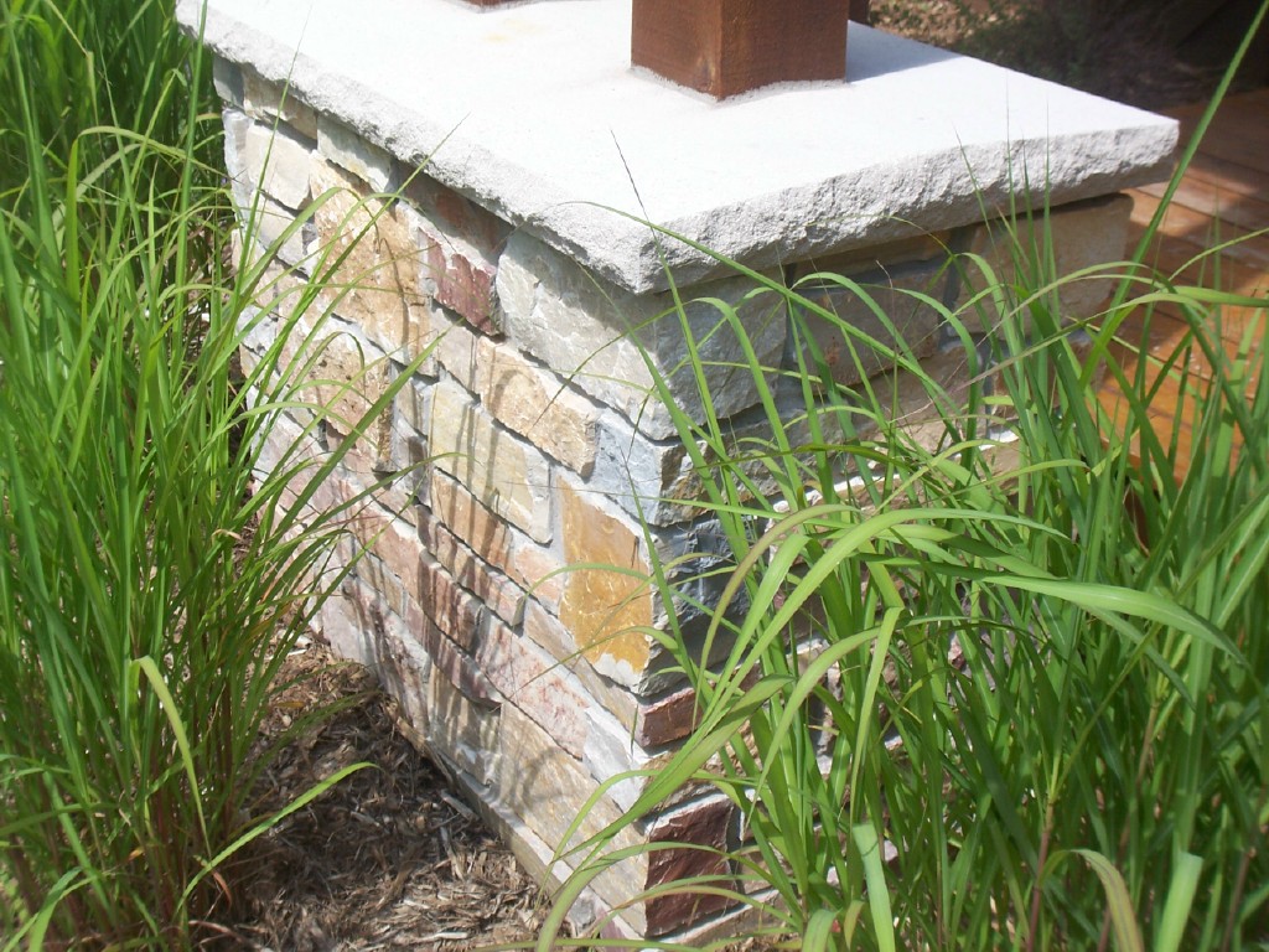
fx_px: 1796
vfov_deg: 29.7
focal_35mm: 49
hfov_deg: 38.9
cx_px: 634
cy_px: 476
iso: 64
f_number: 4
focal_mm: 8
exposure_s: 1/250
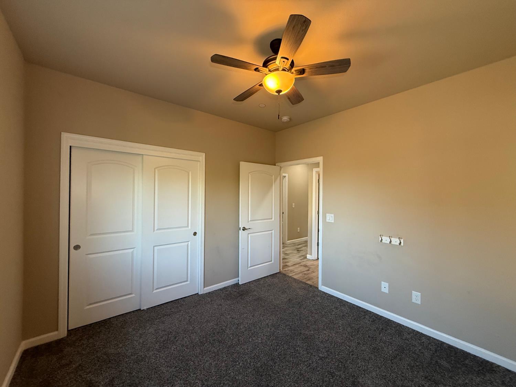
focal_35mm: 14
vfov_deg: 85.7
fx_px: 209
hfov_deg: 102.1
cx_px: 258
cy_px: 194
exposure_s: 1/120
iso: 250
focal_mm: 2.22
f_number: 2.2
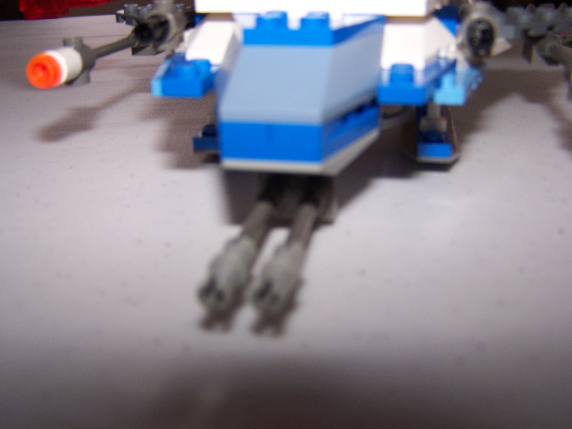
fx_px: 628
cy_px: 214
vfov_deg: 37.7
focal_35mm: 38
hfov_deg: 49.0
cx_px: 286
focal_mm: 6.3
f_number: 2.8
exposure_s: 1/30
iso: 80
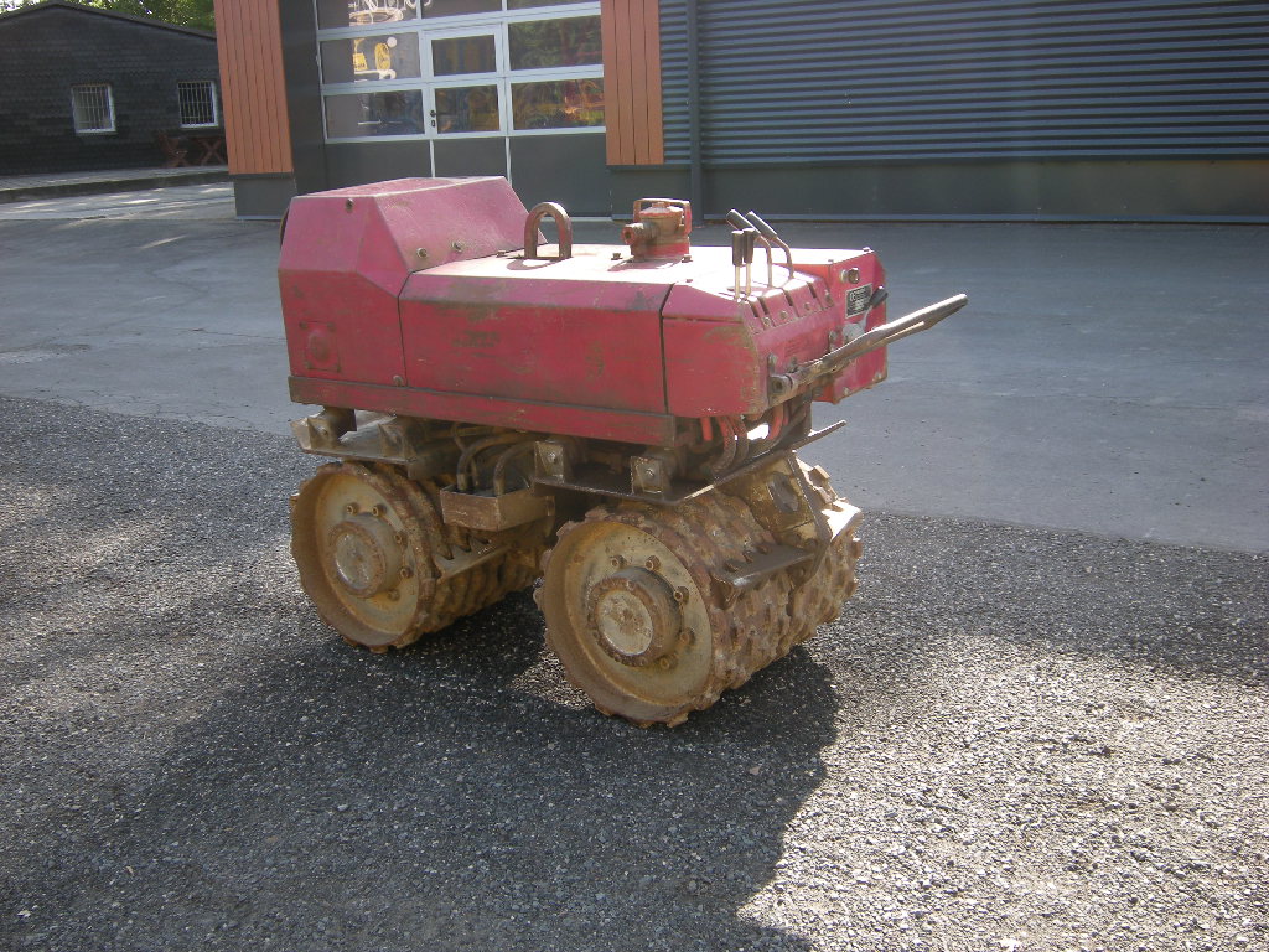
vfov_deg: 37.7
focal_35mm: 38
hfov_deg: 49.0
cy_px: 476
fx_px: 1393
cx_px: 634
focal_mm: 6.3
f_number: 3.2
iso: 64
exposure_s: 1/106
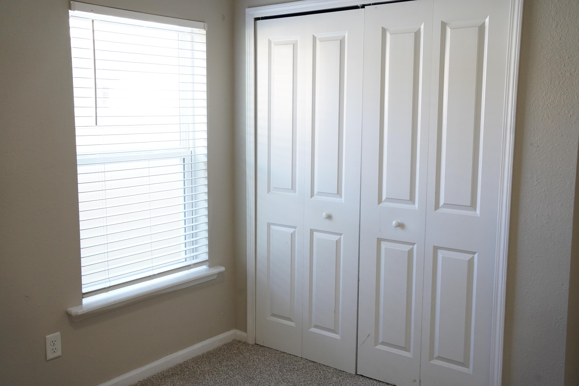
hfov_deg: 54.4
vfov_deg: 37.9
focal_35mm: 35
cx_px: 290
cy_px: 193
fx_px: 563
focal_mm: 35
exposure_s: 1/60
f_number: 6.3
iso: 3200
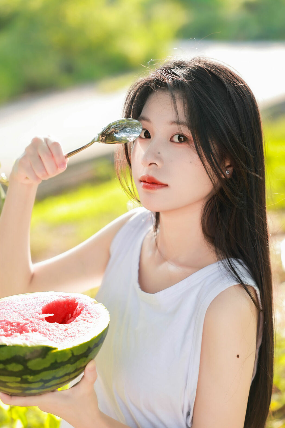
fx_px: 819
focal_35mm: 69
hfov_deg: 19.7
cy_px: 214
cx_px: 142
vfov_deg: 29.2
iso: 125
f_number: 2.8
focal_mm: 70
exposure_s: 1/200
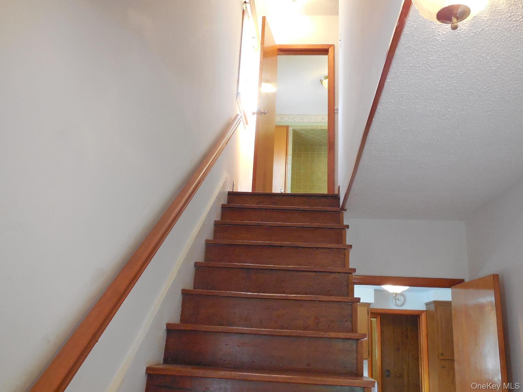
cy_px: 196
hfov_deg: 54.0
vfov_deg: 41.8
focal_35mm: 34
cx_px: 262
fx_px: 514
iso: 320
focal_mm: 6.1
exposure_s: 1/30
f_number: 3.4
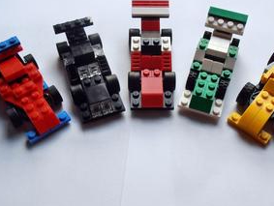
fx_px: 372
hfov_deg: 40.4
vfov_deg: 30.9
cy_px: 93
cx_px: 148
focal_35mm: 47
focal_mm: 6.61
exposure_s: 1/60
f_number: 3.9
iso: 80
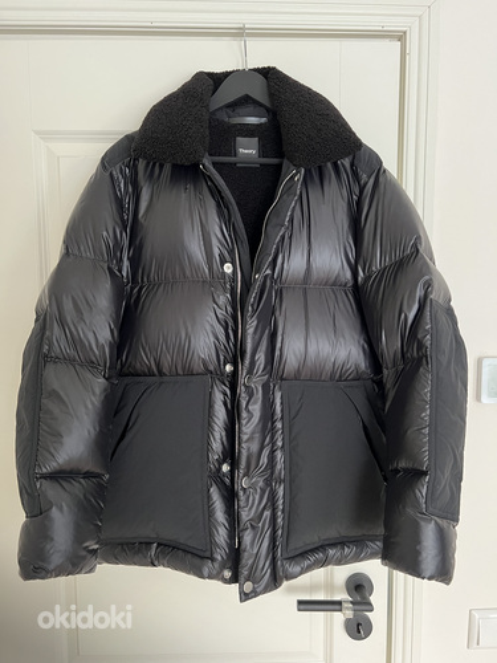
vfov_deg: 67.3
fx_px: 498
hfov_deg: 53.1
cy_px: 332
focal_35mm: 26
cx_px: 248
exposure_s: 1/60
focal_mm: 5.7
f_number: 1.5
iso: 400
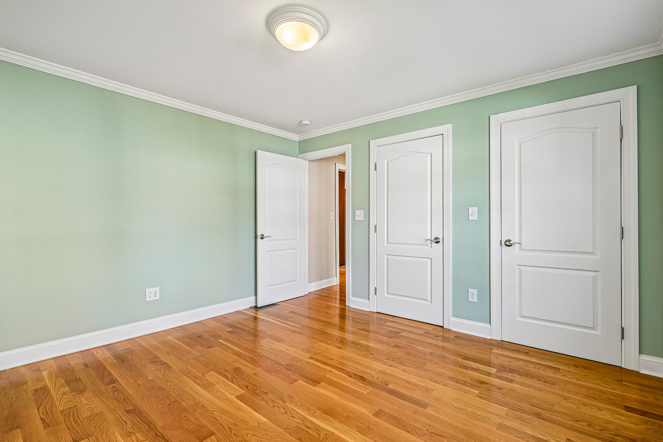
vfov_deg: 73.7
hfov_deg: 96.7
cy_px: 221
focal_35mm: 16
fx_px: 295
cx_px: 332
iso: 400
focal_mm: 16
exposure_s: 1/40
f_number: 8
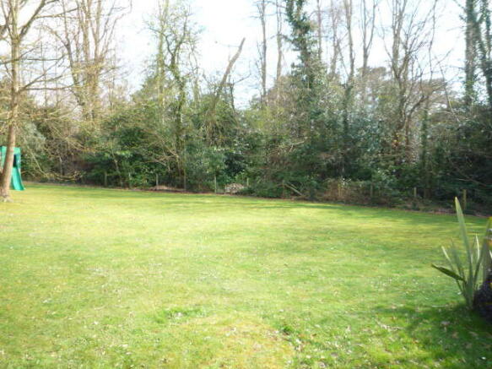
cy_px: 184
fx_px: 355
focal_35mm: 25
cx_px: 246
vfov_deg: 54.9
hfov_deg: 69.4
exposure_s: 1/160
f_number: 2.8
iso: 100
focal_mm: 4.4
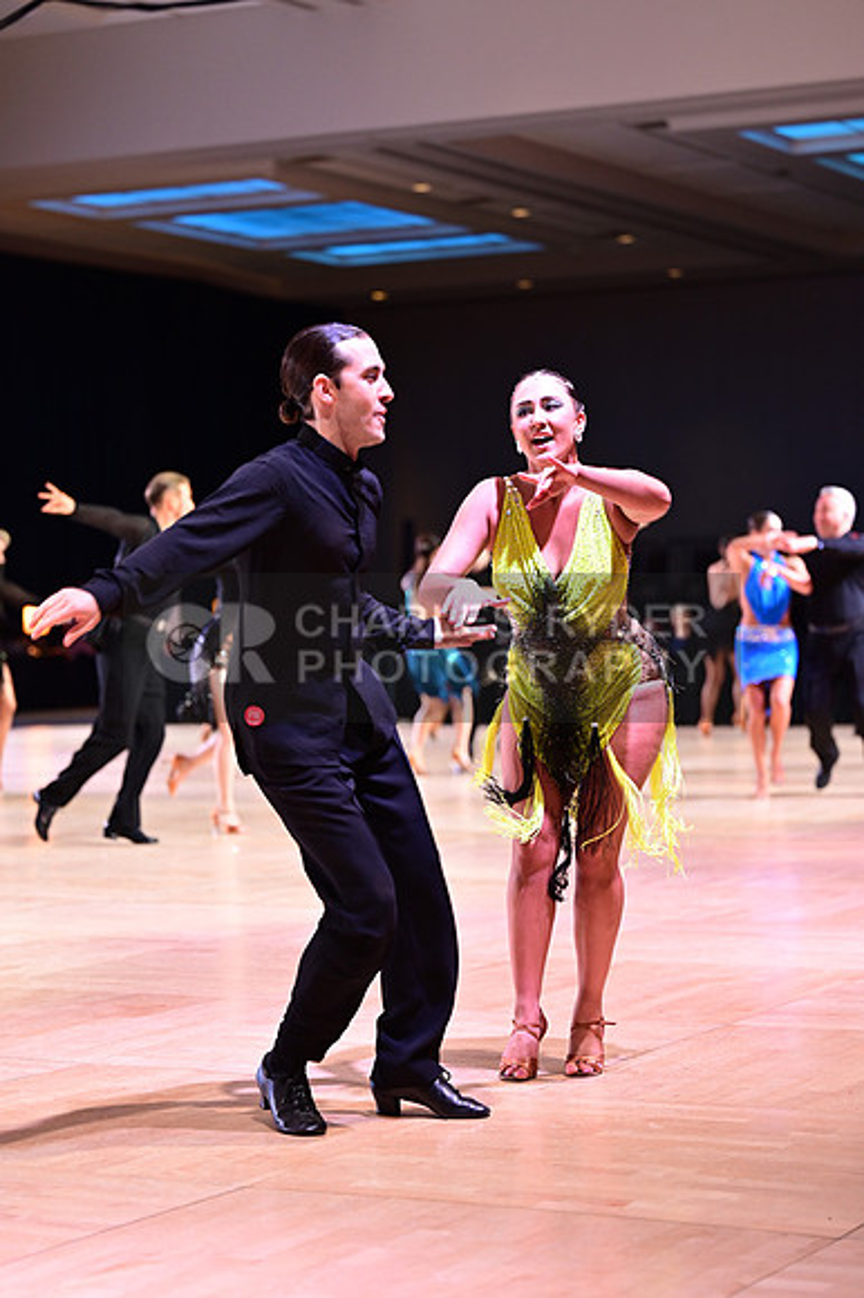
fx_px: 2955
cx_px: 432
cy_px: 649
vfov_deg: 24.8
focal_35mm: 82
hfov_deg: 16.6
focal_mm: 82
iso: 1250
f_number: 2.8
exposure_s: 1/200
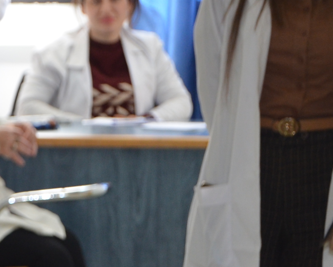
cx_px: -229
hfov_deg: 7.1
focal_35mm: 265
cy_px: 292
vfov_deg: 5.8
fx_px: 2612
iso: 640
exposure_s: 1/60
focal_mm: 50
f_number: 5.6
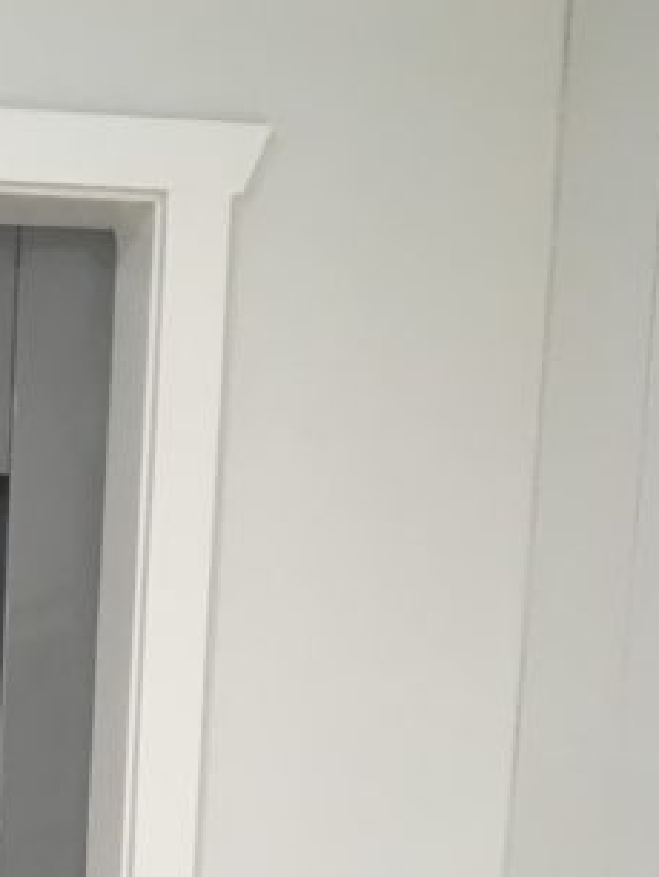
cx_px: -421
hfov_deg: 14.0
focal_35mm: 97
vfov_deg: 17.9
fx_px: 2459
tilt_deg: -9.3
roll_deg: -1.3
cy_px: 1347
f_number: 2.2
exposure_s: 1/33
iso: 64
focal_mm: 4.15
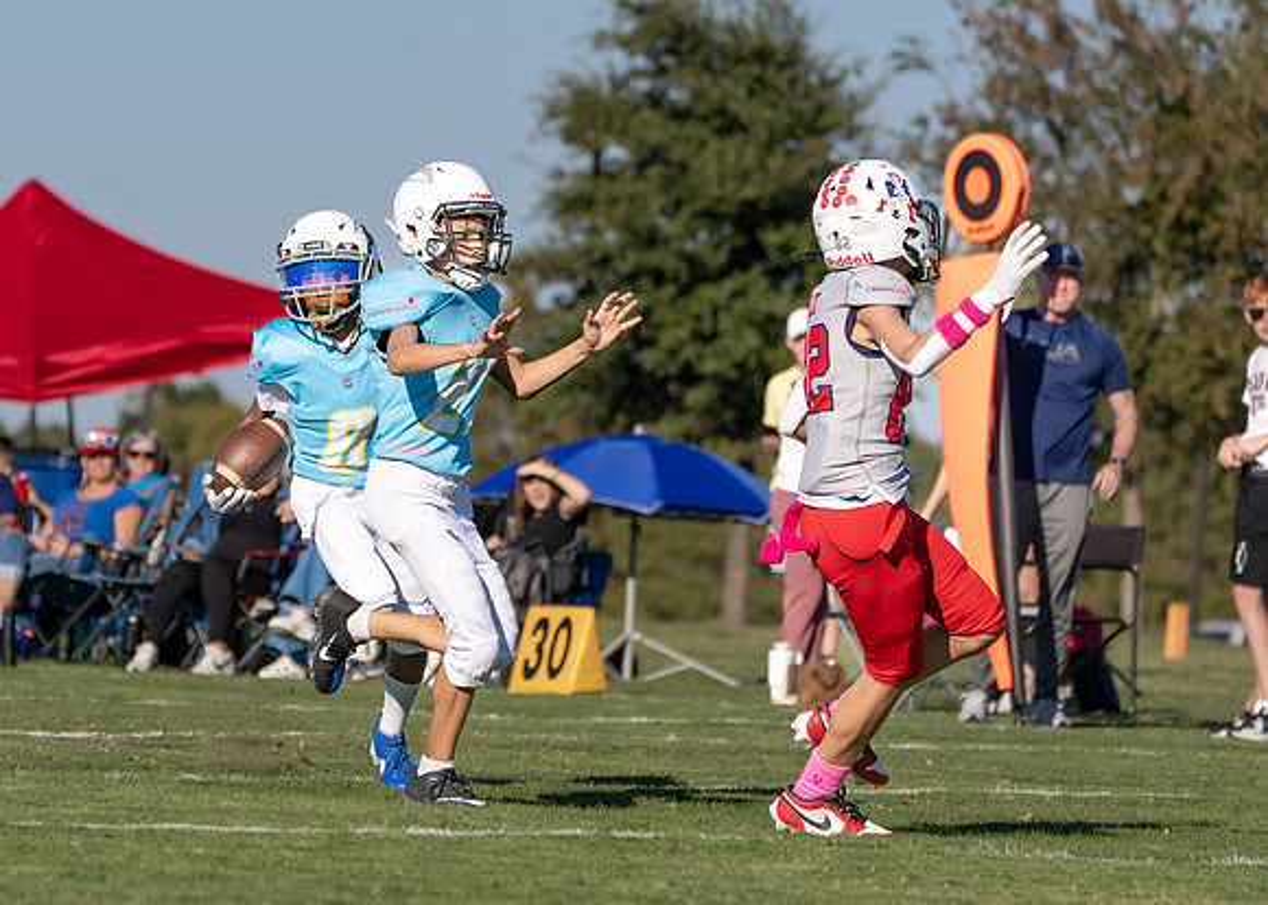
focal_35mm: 329
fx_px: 11861
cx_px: 393
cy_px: 530
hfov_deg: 6.1
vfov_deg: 4.4
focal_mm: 198
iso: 250
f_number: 5.6
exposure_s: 1/3200
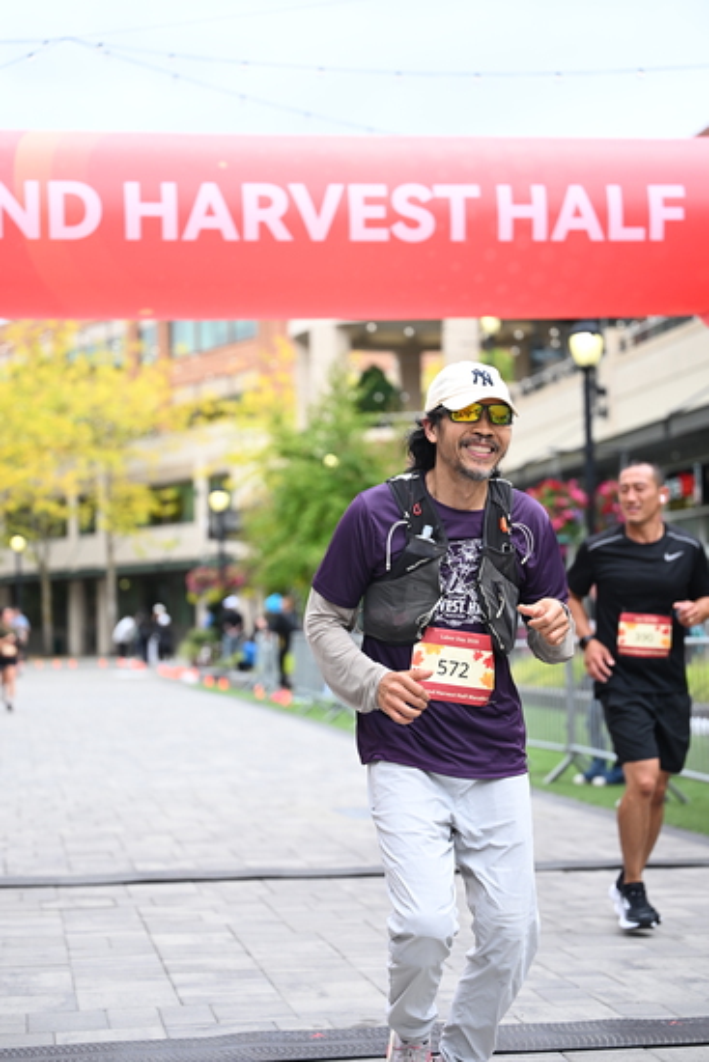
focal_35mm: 70
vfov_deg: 28.8
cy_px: 531
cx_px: 354
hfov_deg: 19.5
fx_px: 2066
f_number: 2.8
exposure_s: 1/1600
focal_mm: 70
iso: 640
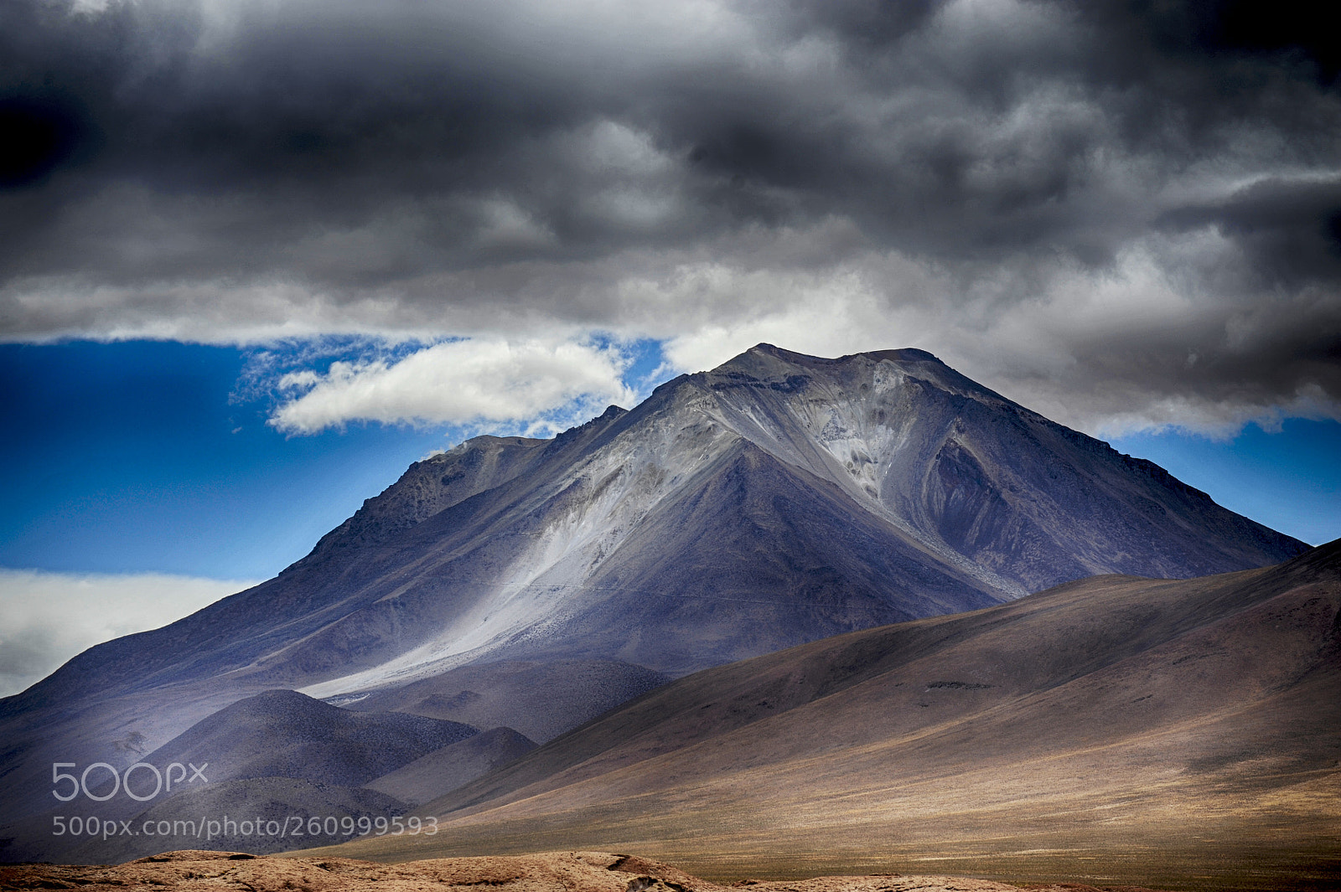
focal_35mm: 155
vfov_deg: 8.8
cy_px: 446
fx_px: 5771
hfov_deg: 13.3
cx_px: 670
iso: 250
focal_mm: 155
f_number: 8
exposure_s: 1/1000
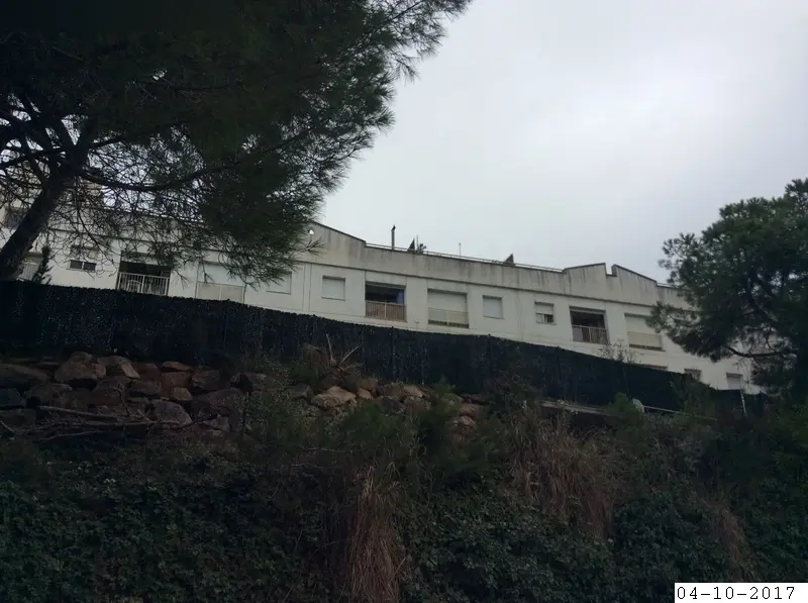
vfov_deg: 42.8
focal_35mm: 33
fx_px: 769
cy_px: 302
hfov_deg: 55.4
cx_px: 404
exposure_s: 1/1733
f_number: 2.4
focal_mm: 3.3
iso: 32
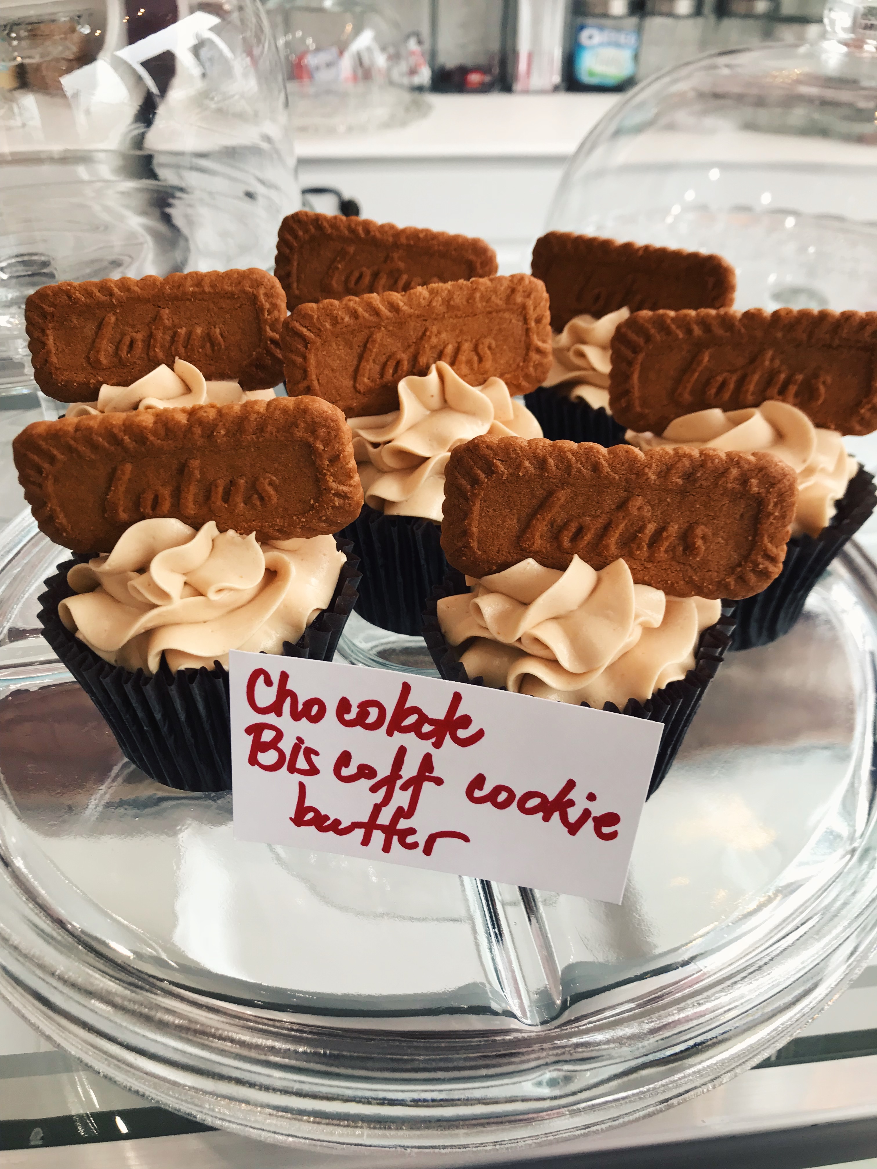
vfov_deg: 63.4
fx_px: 946
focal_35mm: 28
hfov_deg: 49.7
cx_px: 438
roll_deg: -1.9
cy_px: 584
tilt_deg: -36.1
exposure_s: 1/120
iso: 25
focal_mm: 3.99
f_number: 1.8
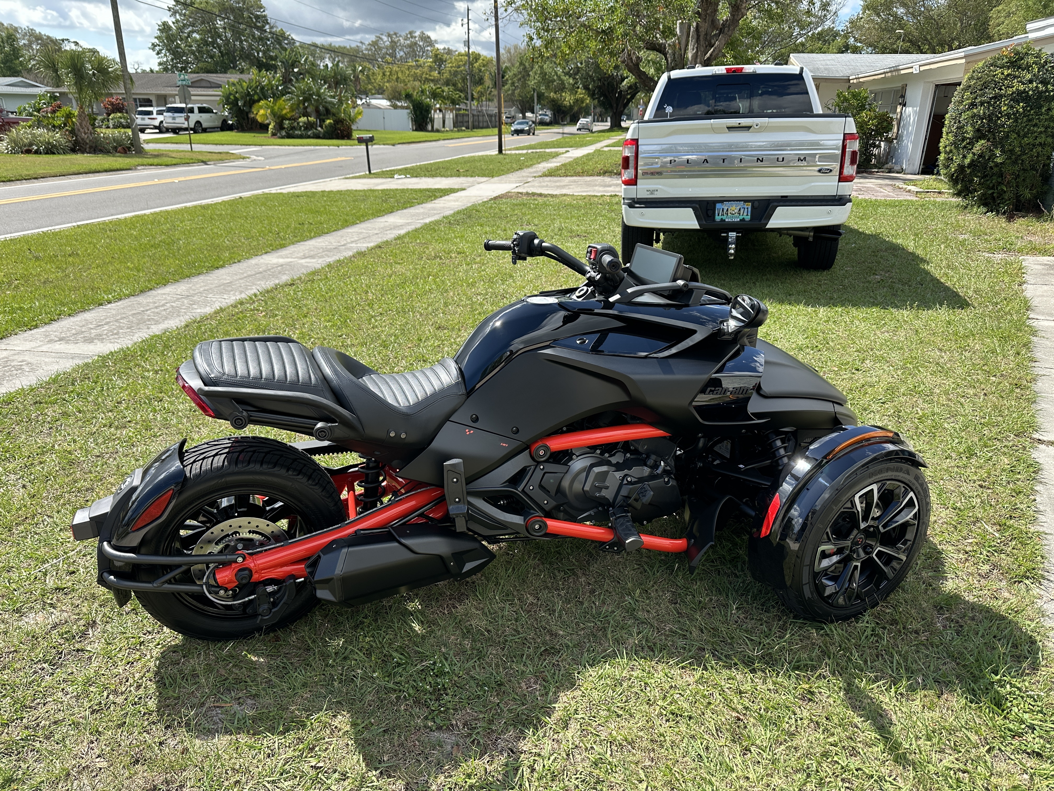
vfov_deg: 56.8
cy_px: 396
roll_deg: -2.0
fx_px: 731
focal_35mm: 24
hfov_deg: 71.6
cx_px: 527
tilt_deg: -20.9
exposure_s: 1/2070
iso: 80
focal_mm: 6.86
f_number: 1.78
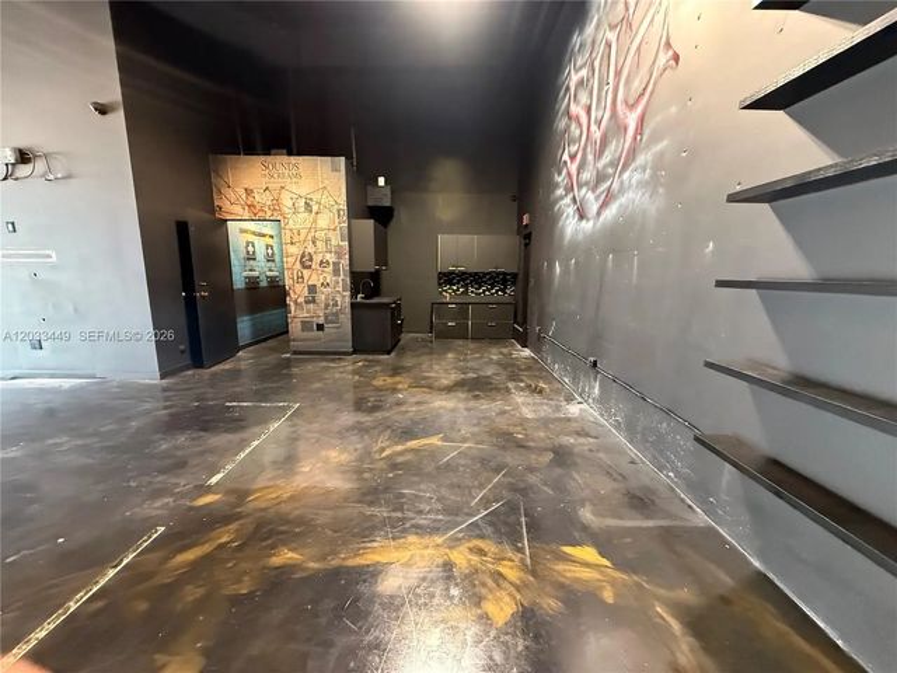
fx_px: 363
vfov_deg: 85.7
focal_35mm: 14
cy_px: 336
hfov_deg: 102.1
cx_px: 448
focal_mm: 2.22
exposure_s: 1/60
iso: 800
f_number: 2.2
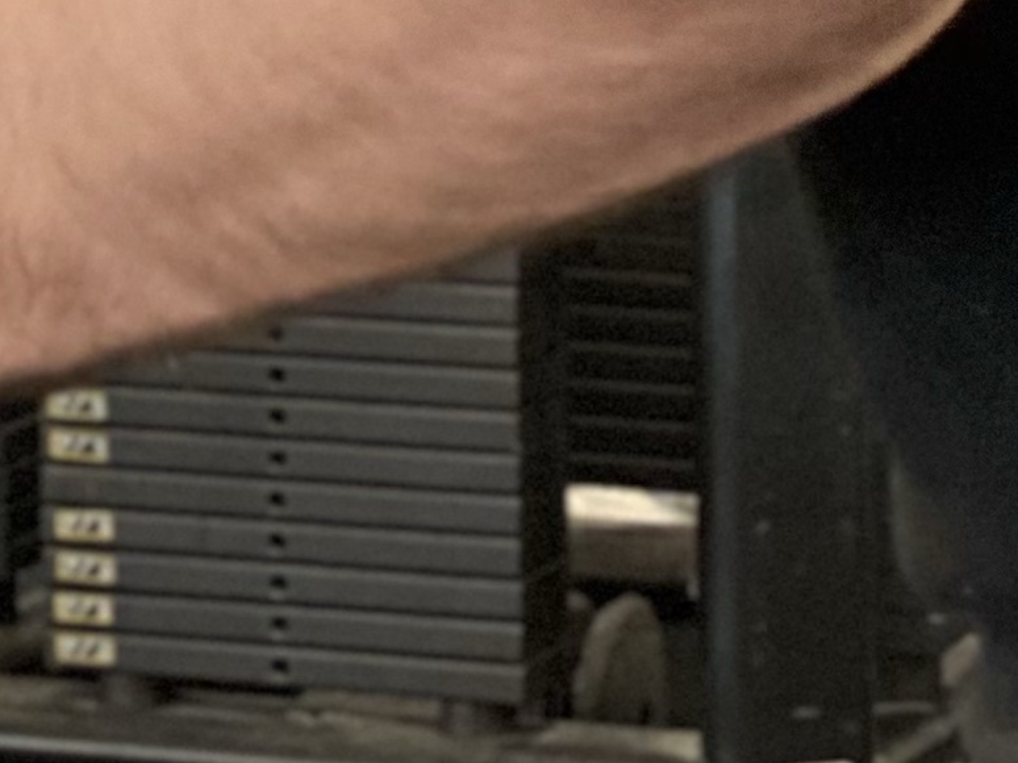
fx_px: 7967
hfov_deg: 7.3
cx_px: 146
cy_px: -1188
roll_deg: +0.5
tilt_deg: +1.3
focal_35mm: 271
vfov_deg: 5.3
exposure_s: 1/30
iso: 320
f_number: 2
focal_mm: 6
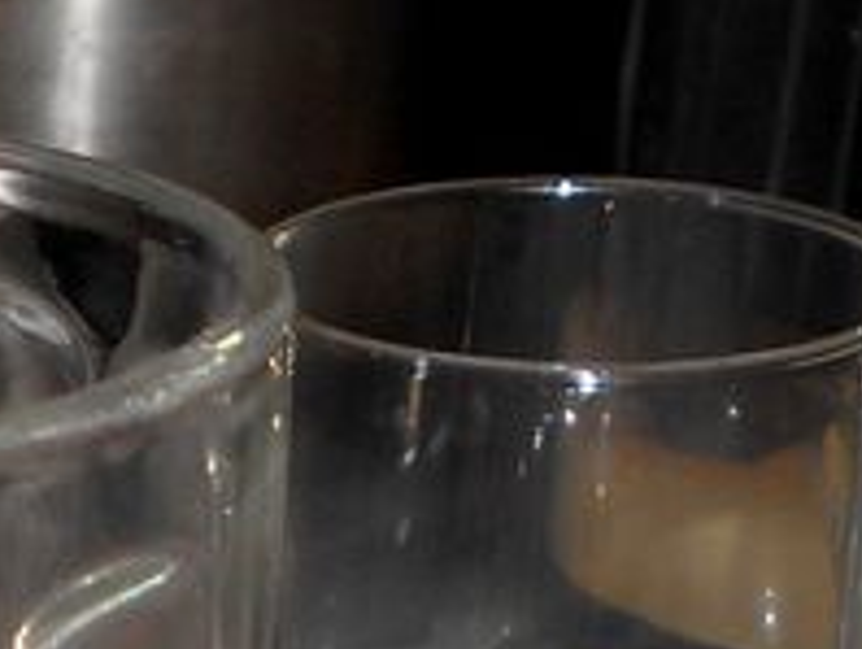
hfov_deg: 14.9
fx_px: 3266
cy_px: 1594
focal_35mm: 131
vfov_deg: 9.9
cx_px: 74
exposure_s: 1/25
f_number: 3.2
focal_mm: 4.6
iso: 80
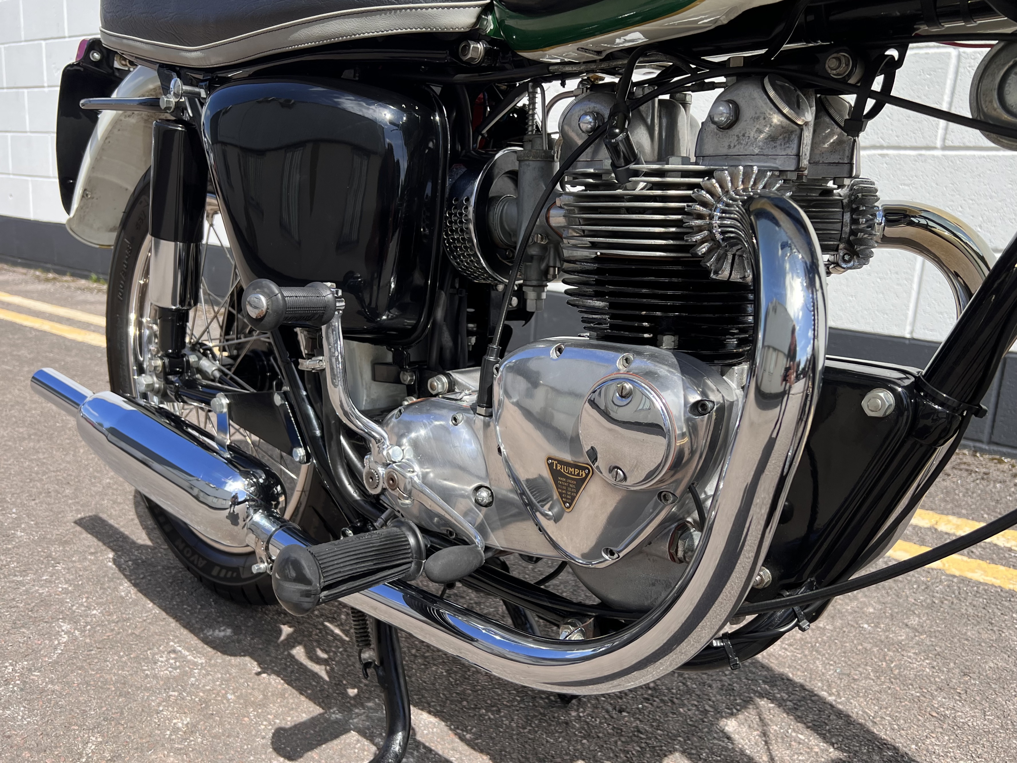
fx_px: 764
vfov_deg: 53.1
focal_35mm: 26
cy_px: 382
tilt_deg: -13.1
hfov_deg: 67.3
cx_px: 508
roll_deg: -0.3
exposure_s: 1/2083
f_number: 1.5
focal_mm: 5.7
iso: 50
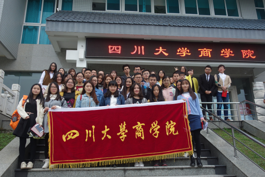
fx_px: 236
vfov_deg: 41.1
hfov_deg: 58.7
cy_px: 88
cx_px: 132
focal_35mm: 32
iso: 125
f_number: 2.5
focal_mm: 11.89
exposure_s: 1/100
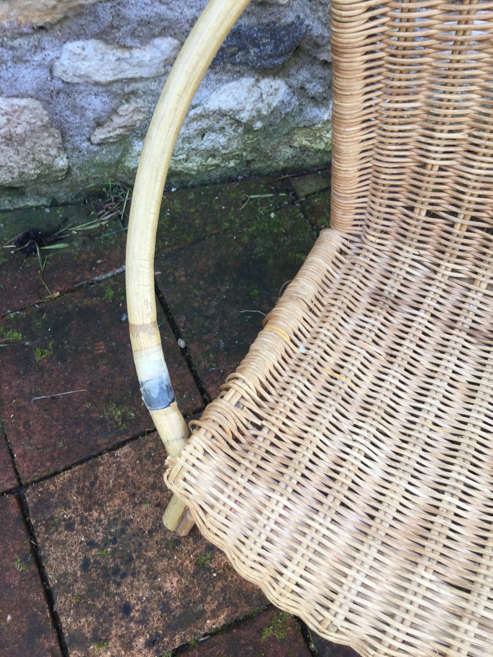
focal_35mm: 31
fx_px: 589
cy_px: 328
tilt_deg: -62.5
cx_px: 246
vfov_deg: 58.4
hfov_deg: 45.4
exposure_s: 1/50
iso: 32
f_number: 2.4
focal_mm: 3.3
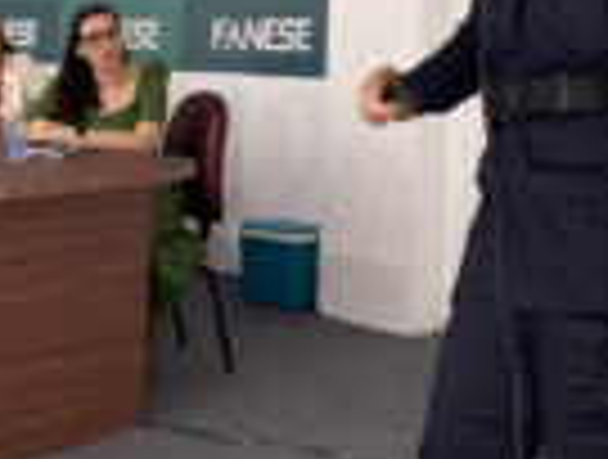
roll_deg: -0.9
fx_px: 1250
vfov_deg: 19.7
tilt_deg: +3.7
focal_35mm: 71
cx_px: 464
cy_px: -81
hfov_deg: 26.9
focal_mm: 4.25
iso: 250
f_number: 1.8
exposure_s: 1/60
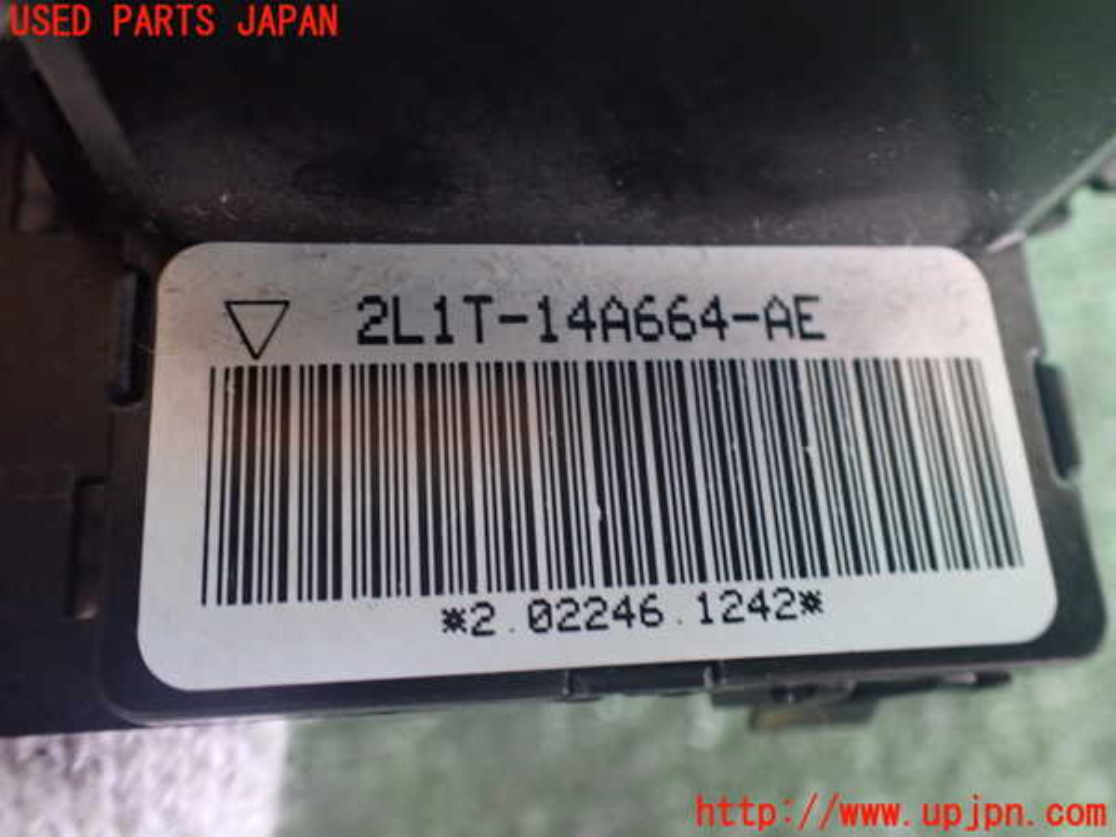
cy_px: 418
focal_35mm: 30
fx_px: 967
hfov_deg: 60.0
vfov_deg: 46.8
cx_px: 558
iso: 800
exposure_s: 1/40
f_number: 2.3
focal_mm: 5.4
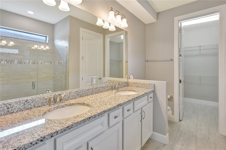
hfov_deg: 93.3
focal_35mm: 17
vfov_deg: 70.4
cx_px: 113
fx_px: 107
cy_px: 75
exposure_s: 1/6
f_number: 8
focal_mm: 17
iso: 500
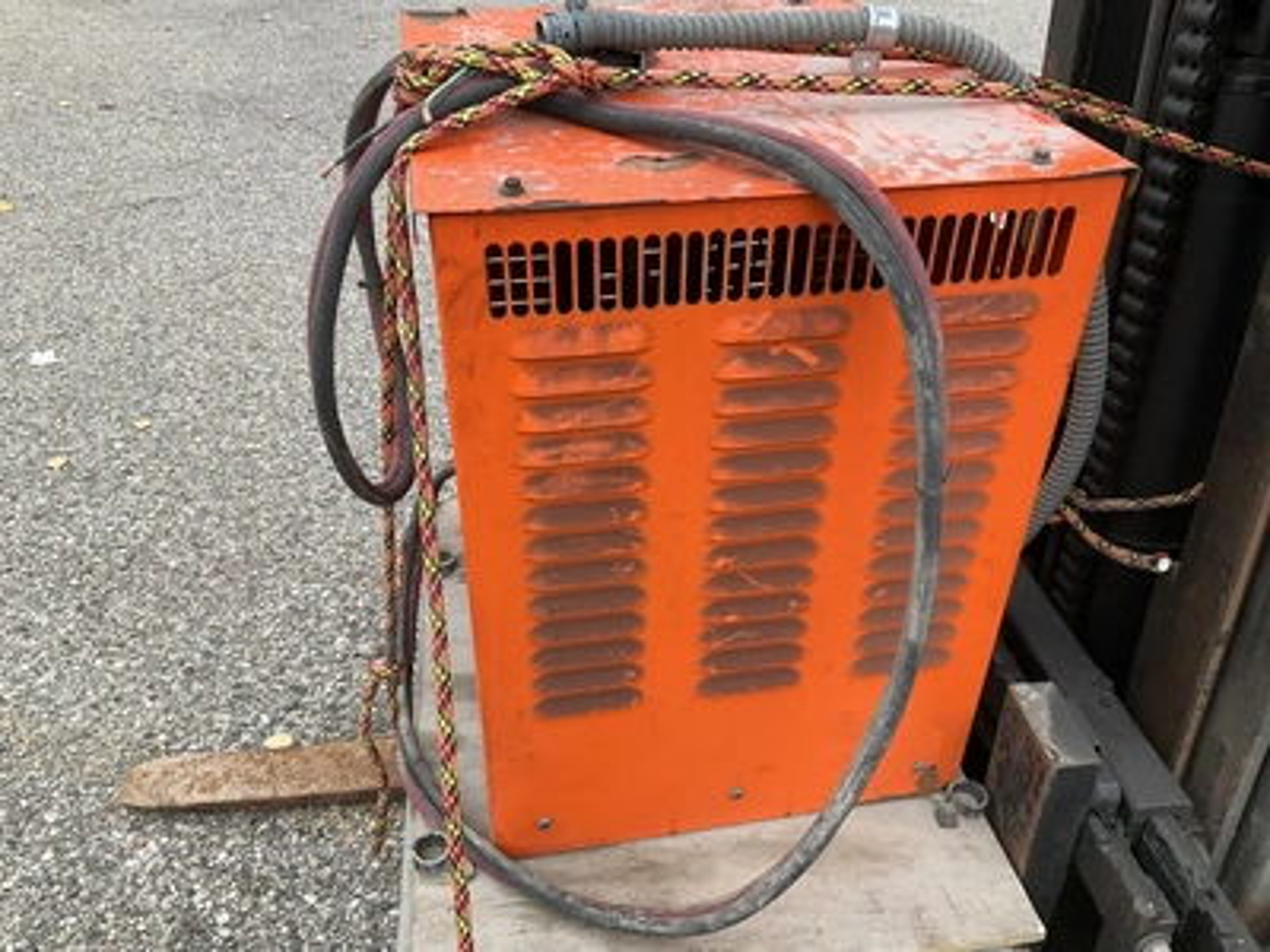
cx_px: 635
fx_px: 1064
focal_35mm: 29
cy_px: 476
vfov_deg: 48.2
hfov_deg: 61.7
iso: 64
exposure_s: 1/118
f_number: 1.8
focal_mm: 3
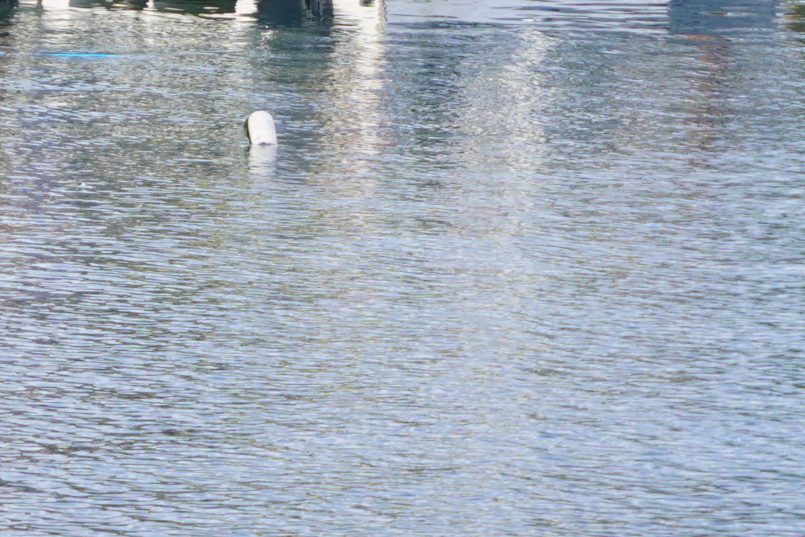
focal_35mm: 310
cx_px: -229
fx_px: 6931
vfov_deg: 4.4
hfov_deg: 6.6
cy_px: -521
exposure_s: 1/100
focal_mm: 50
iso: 100
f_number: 5.6
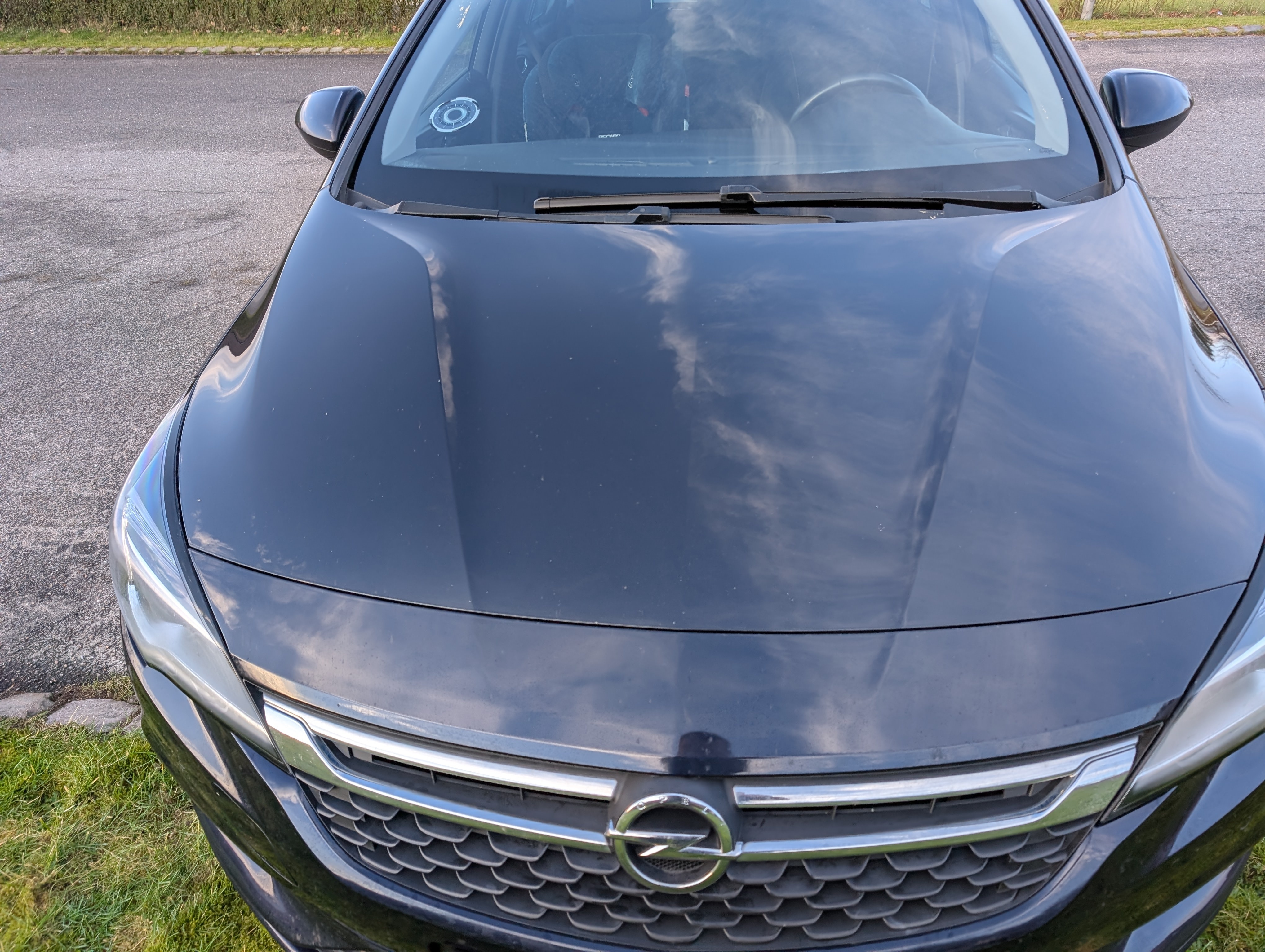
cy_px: 476
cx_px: 632
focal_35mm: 24
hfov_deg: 71.5
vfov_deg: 56.9
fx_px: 878
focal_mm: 6.9
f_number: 1.68
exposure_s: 1/99.3
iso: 23
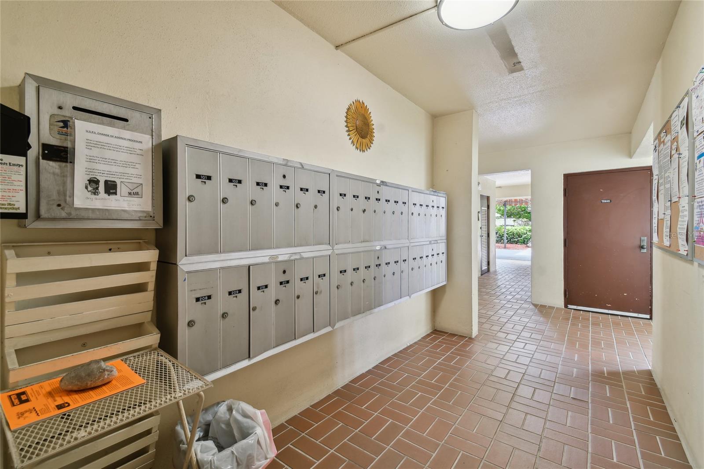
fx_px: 293
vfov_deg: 77.3
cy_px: 234
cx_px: 352
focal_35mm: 15
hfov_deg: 100.4
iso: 100
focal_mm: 10
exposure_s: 1/2.5
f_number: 8
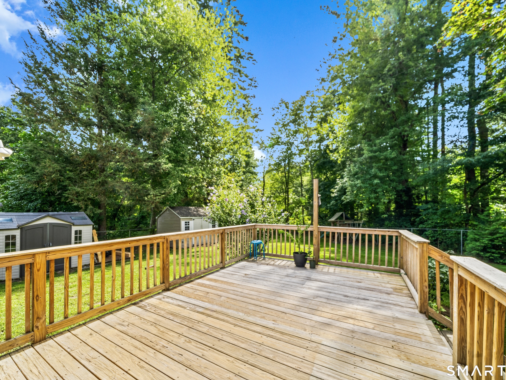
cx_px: 247
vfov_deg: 89.9
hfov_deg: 106.2
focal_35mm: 13
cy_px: 190
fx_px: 190
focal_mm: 12
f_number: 9
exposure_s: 1/100
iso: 320
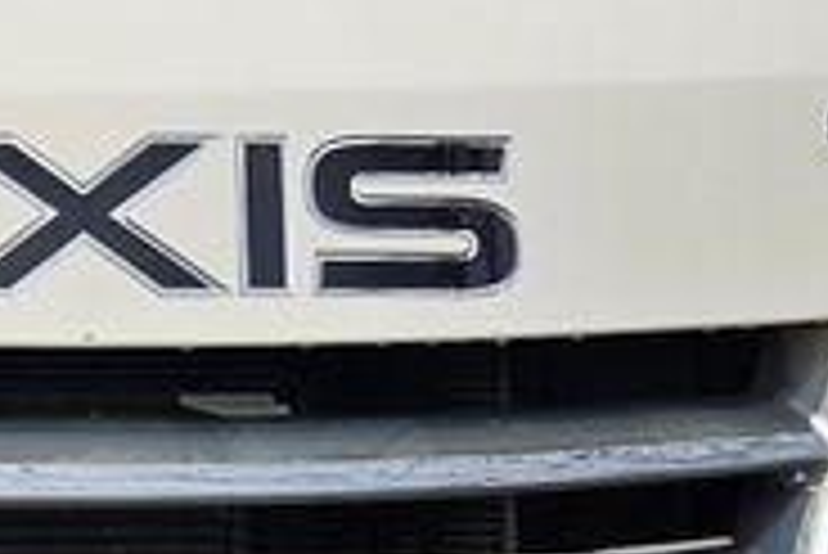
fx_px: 3061
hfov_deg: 15.0
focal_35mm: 133
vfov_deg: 10.3
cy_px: 23
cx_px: -90
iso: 25
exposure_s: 1/1718
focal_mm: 5.4
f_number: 1.8
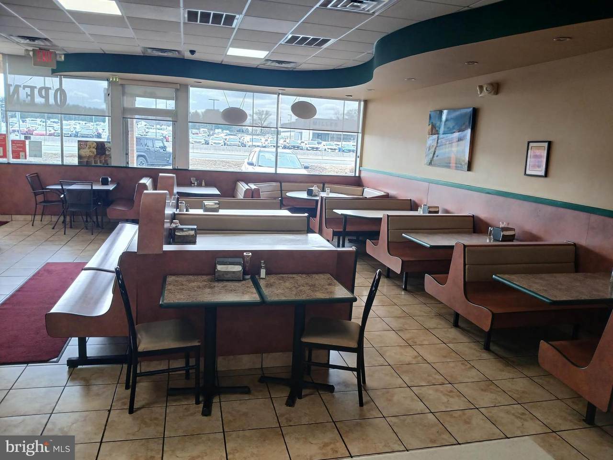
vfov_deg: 53.1
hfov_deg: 67.3
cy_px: 230
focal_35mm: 26
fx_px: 460
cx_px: 306
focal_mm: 3.98
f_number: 1.8
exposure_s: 1/60
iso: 50
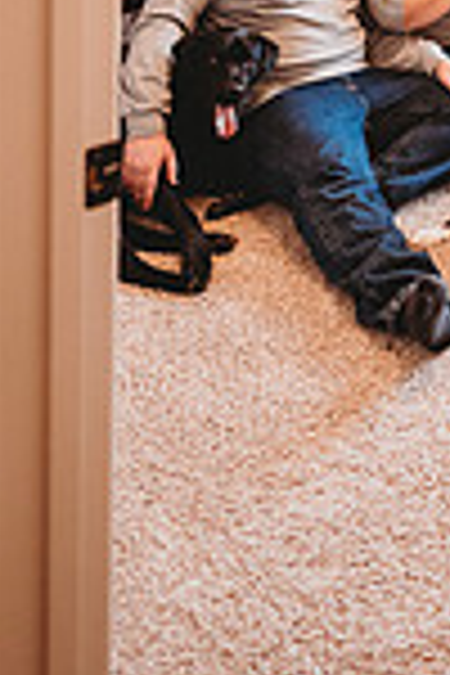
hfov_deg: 18.6
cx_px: 418
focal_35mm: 72
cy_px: -284
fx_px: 1350
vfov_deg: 23.5
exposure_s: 1/160
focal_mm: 24
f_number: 2.2
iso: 800
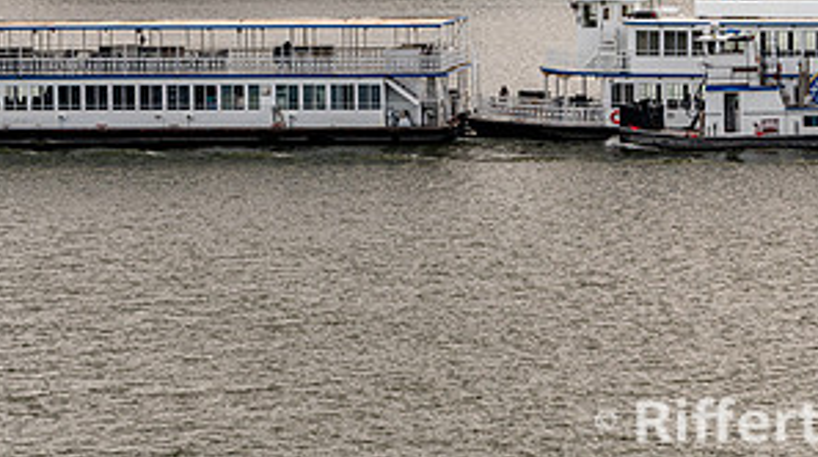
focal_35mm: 253
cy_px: 97
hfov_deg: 8.5
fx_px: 5479
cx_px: 409
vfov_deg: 4.8
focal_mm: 122
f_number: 8
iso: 72
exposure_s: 1/250
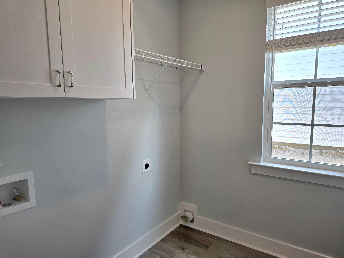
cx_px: 172
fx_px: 229
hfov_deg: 73.9
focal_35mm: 23
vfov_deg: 58.9
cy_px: 129
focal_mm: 6.3
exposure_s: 1/120
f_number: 1.7
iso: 16
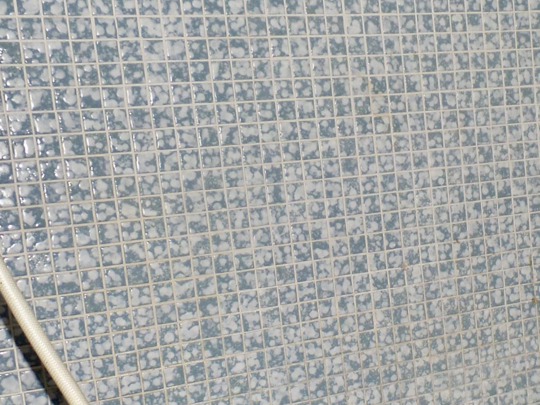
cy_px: 284
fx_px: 967
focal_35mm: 62
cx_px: 482
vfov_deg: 23.5
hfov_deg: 29.9
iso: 100
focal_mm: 4.1
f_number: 2.8
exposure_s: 1/30
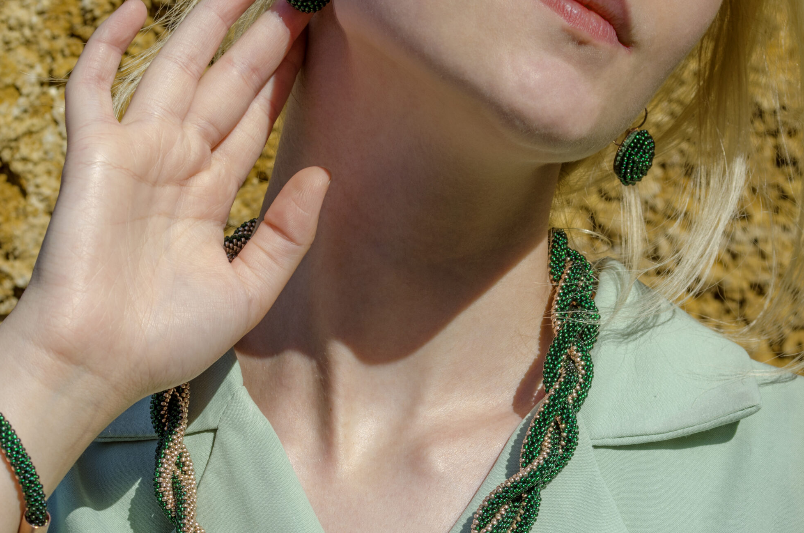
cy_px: 305
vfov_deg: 13.4
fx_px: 2273
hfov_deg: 20.0
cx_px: 328
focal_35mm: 102
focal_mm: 52
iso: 400
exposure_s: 1/400
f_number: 8
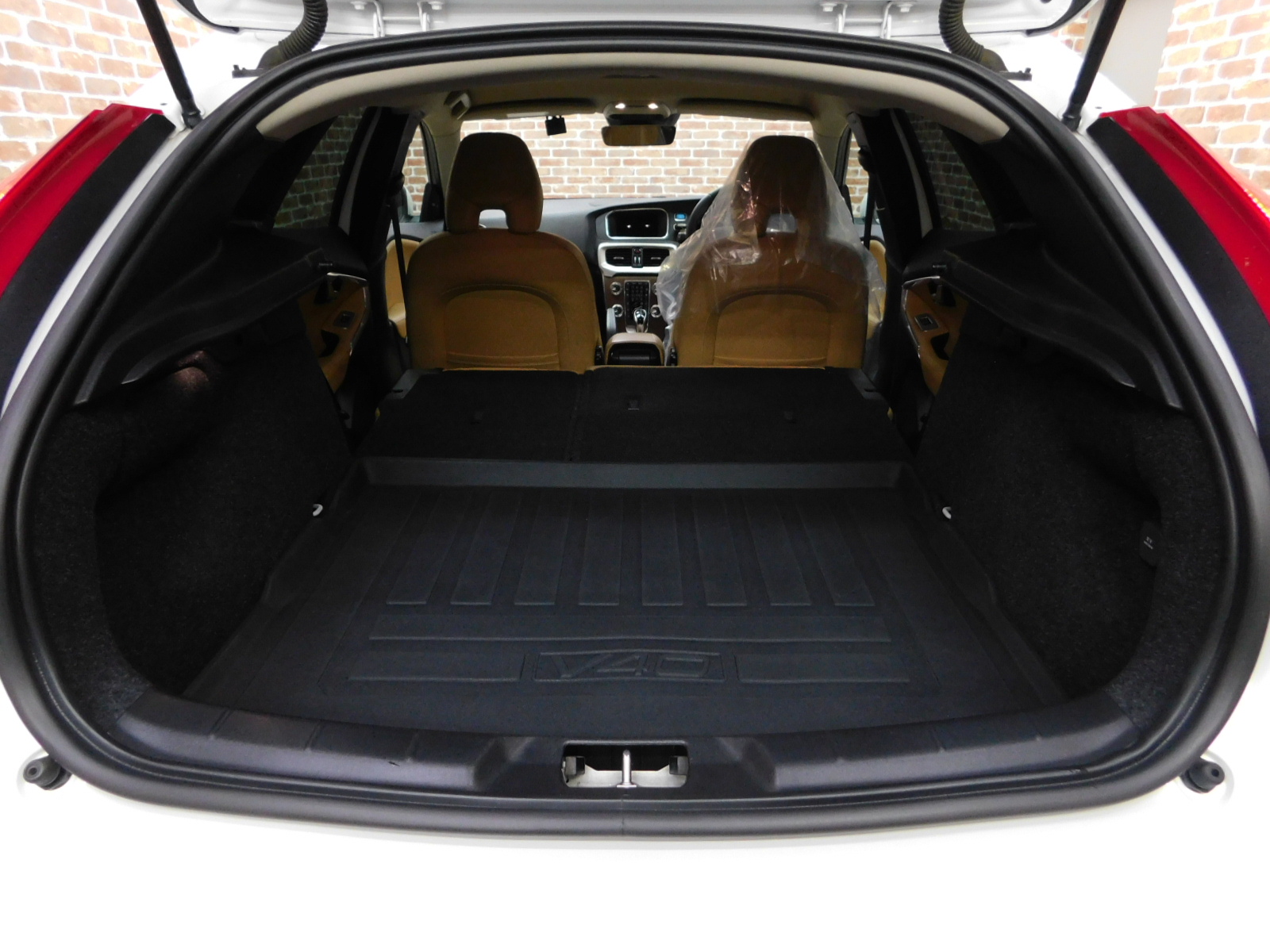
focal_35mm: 23
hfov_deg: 73.9
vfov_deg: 58.9
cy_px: 476
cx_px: 635
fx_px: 844
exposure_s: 1/25
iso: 400
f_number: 3
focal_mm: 4
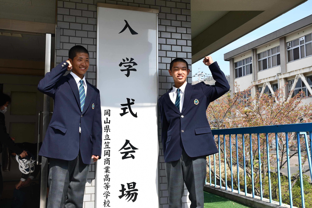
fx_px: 338
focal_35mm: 39
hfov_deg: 49.5
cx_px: 156
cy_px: 104
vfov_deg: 34.2
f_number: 8
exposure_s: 1/250
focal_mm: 26
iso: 160
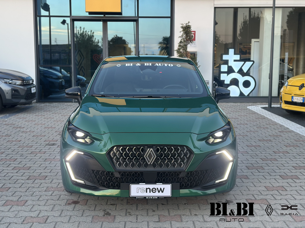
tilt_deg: -7.3
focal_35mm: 48
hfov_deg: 39.7
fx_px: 423
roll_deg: -0.2
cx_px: 152
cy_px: 114
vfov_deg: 30.3
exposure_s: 1/125
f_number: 1.78
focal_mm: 6.86
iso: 100
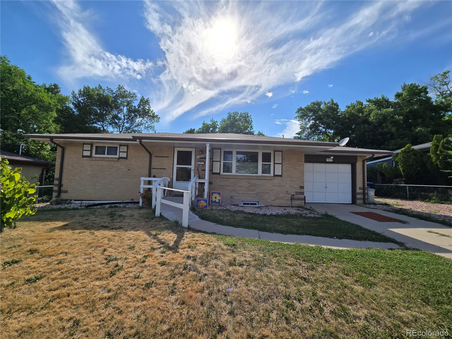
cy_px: 170
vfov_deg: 89.9
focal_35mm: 13
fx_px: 170
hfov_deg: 106.2
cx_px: 226
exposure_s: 1/2905
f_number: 2.2
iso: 50
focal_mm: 2.2
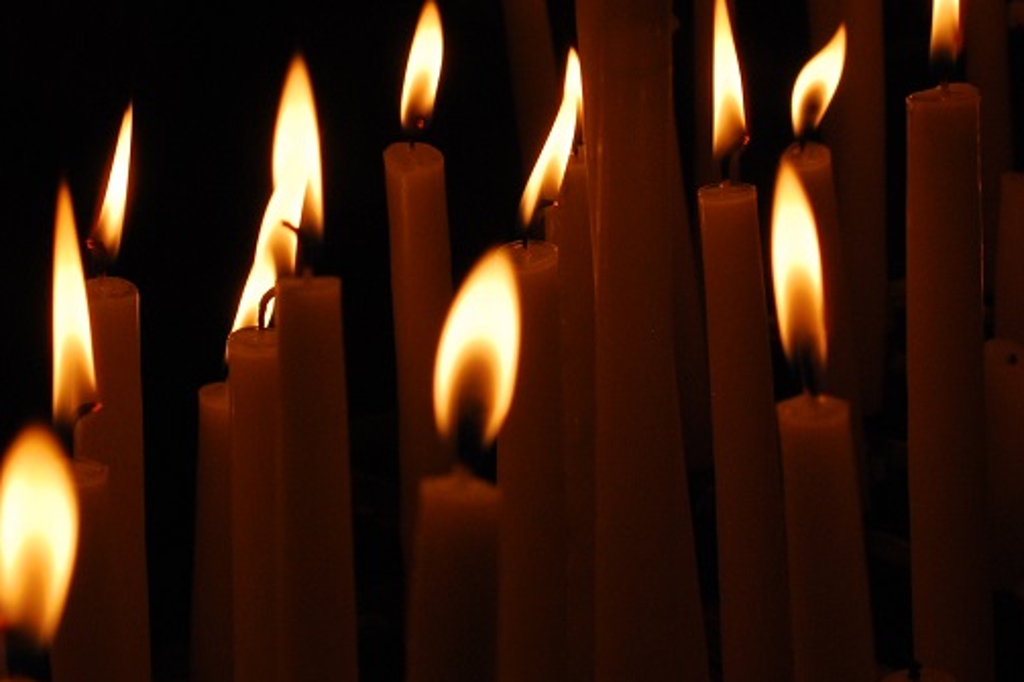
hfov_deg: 15.0
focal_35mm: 136
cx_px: 757
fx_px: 3867
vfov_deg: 10.0
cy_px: -49
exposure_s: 1/200
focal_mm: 38
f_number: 7.1
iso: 400
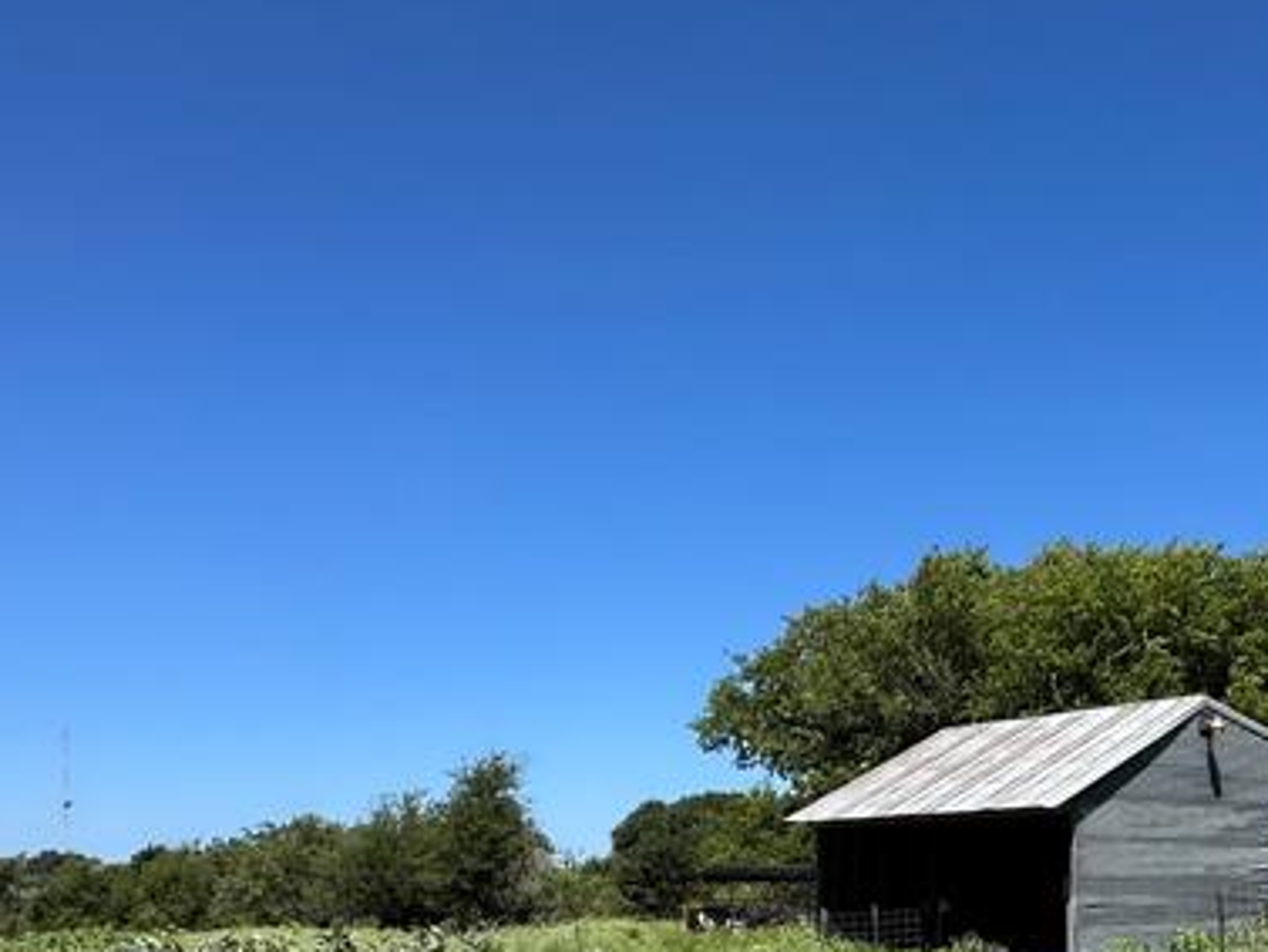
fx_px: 1392
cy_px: 881
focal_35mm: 38
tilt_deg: +2.1
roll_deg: -0.2
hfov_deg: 47.3
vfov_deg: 35.2
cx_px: 935
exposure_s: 1/2618
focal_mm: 2.22
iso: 50
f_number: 2.2
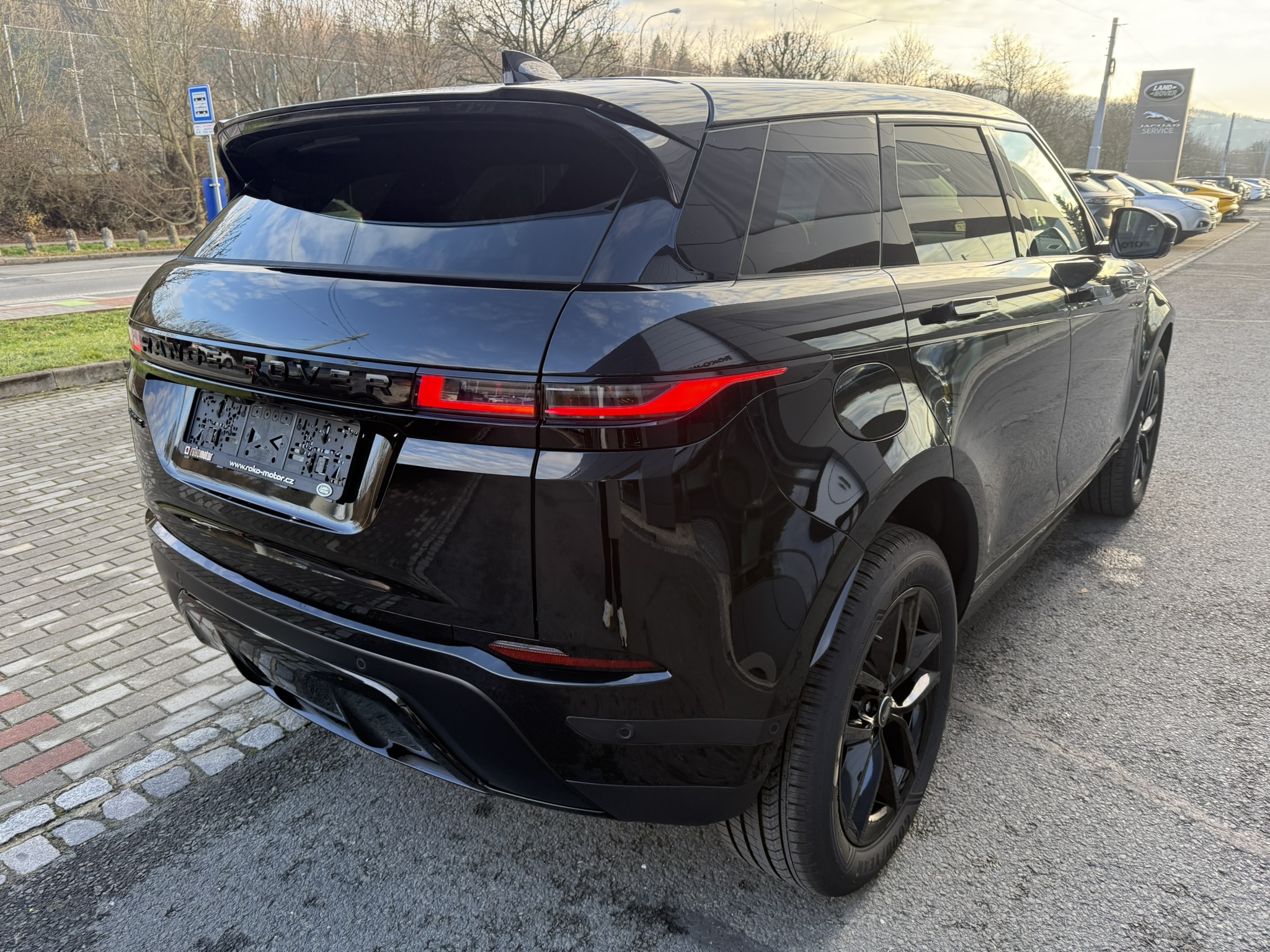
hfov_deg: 71.6
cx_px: 635
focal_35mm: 24
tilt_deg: -18.9
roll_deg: +0.0
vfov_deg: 56.8
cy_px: 476
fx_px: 881
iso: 125
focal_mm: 6.76
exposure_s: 1/232
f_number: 1.78
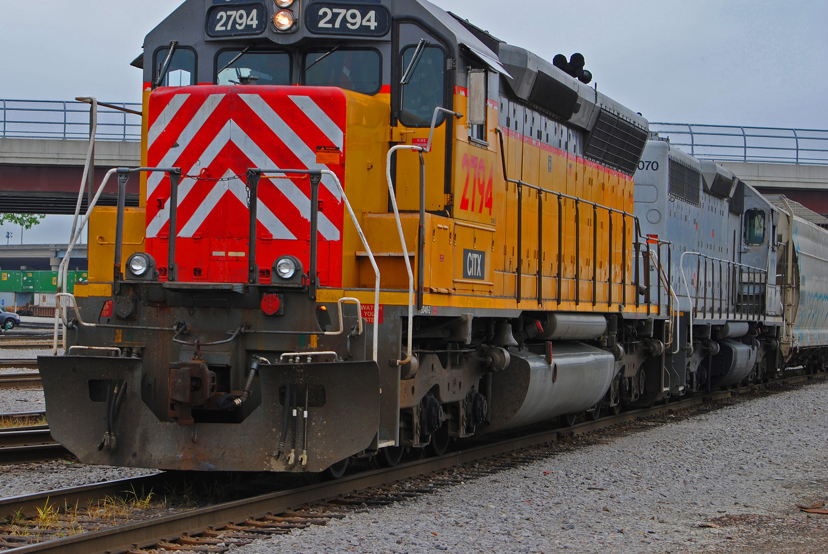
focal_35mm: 103
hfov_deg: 19.9
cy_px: 214
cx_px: 332
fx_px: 2363
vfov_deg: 13.4
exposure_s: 1/200
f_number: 7.1
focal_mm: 55
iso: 100
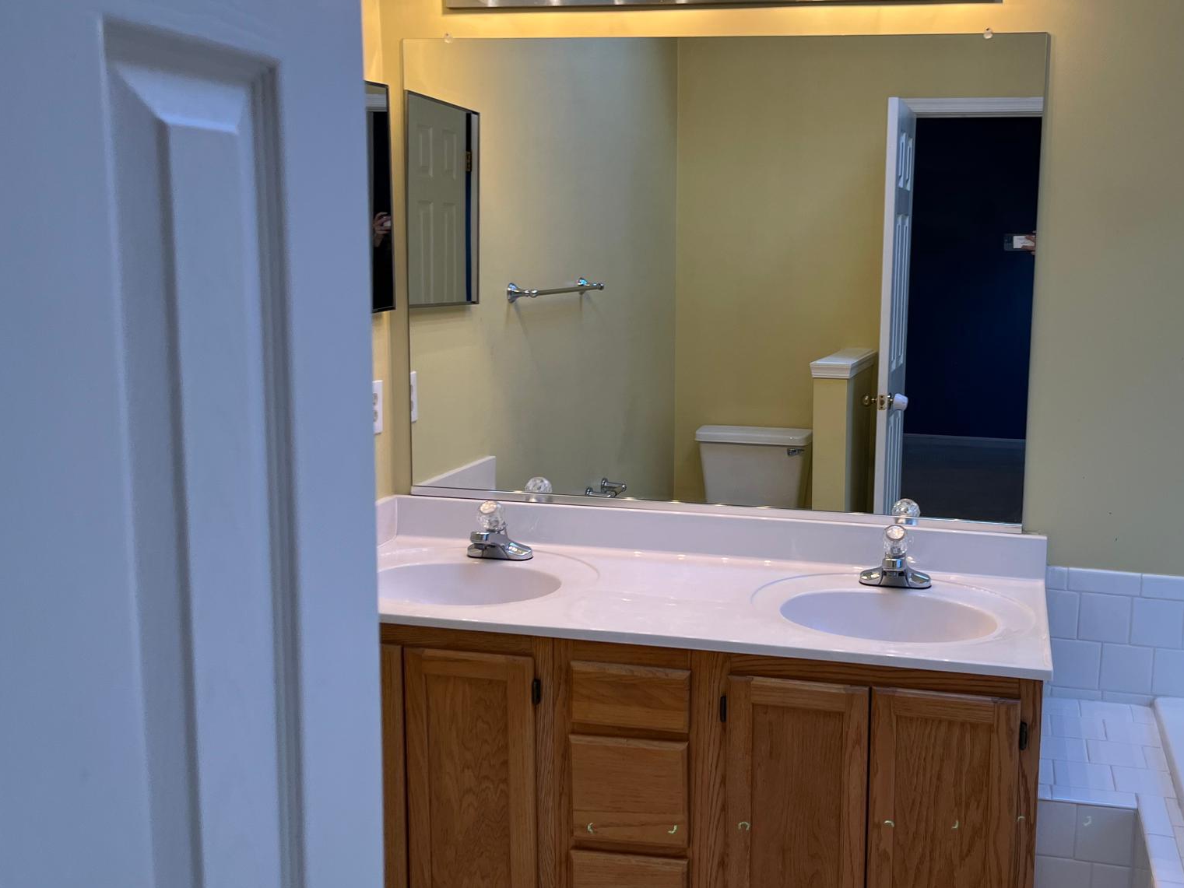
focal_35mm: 35
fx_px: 1197
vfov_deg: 40.6
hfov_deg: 51.6
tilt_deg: -3.2
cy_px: 374
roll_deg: -1.1
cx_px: 796
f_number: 1.6
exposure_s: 1/120
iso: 80
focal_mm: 5.1
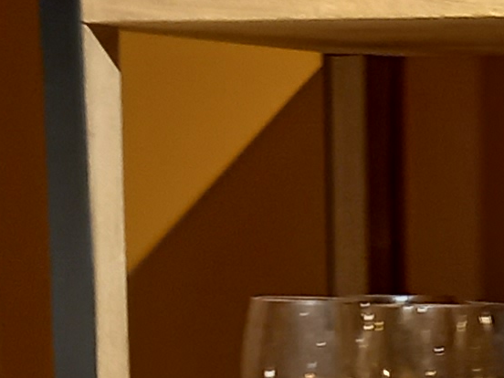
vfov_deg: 7.8
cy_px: 794
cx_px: 708
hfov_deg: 10.6
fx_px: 2635
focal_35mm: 181
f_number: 2
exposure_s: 1/50
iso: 125
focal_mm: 4.6
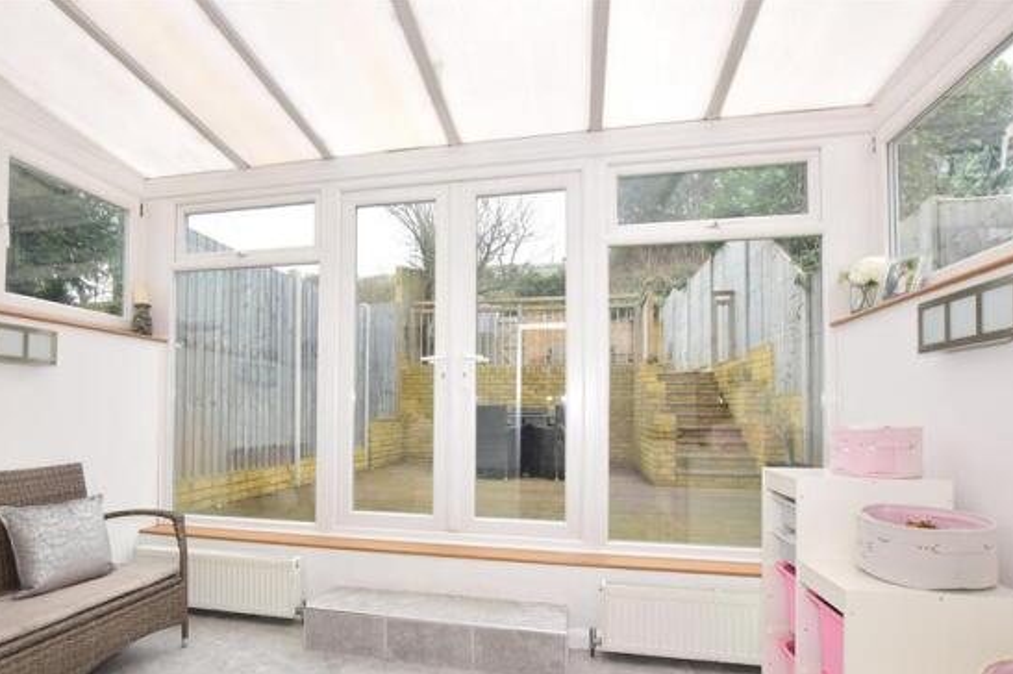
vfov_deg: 66.7
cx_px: 448
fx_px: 506
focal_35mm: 18
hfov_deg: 89.7
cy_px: 401
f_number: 5.6
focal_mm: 10
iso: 400
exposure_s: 1/160
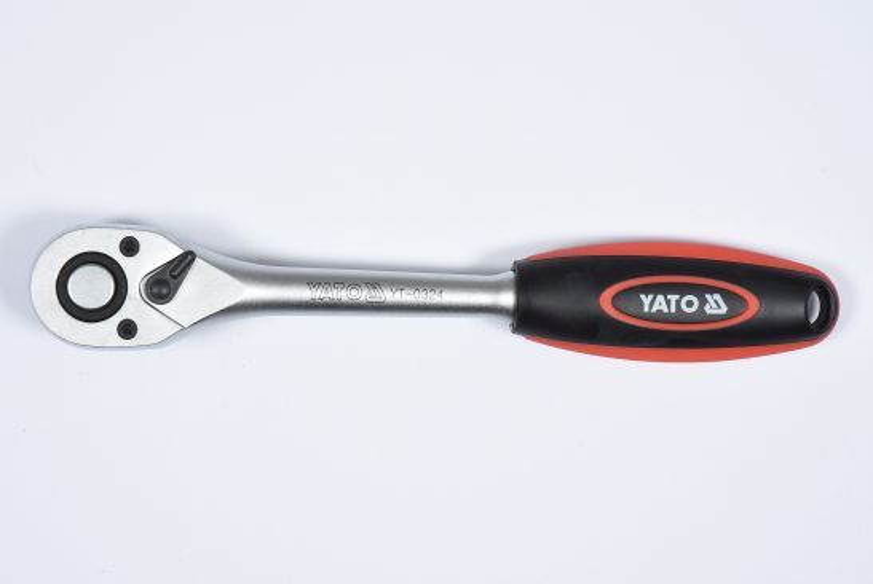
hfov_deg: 19.4
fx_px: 2549
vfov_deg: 13.1
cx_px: 436
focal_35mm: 105
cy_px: 292
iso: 250
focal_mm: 70
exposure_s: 1/125
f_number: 13
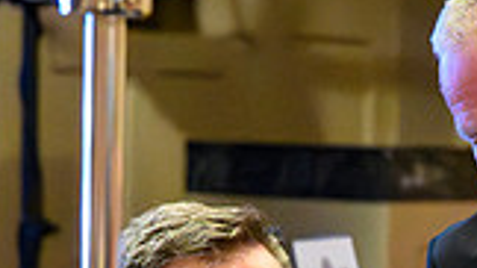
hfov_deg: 8.2
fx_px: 3313
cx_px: 430
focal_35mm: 262
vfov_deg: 4.6
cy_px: 433
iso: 51200
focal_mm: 70
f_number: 4
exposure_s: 1/400
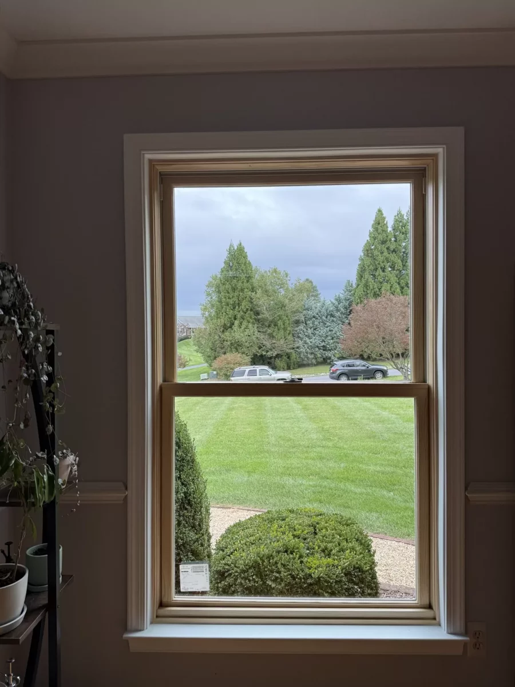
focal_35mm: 24
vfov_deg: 71.6
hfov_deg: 56.8
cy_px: 344
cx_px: 258
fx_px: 476
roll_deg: +1.3
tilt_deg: -0.9
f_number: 1.78
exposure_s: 1/121
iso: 80
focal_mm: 6.76
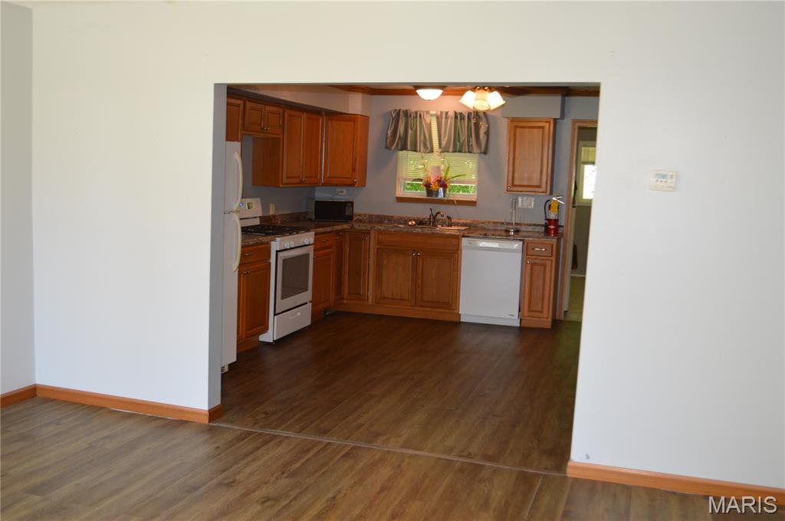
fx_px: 784
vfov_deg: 36.8
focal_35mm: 36
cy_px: 260
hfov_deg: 53.2
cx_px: 392
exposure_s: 1/60
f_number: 4
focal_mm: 24
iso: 560
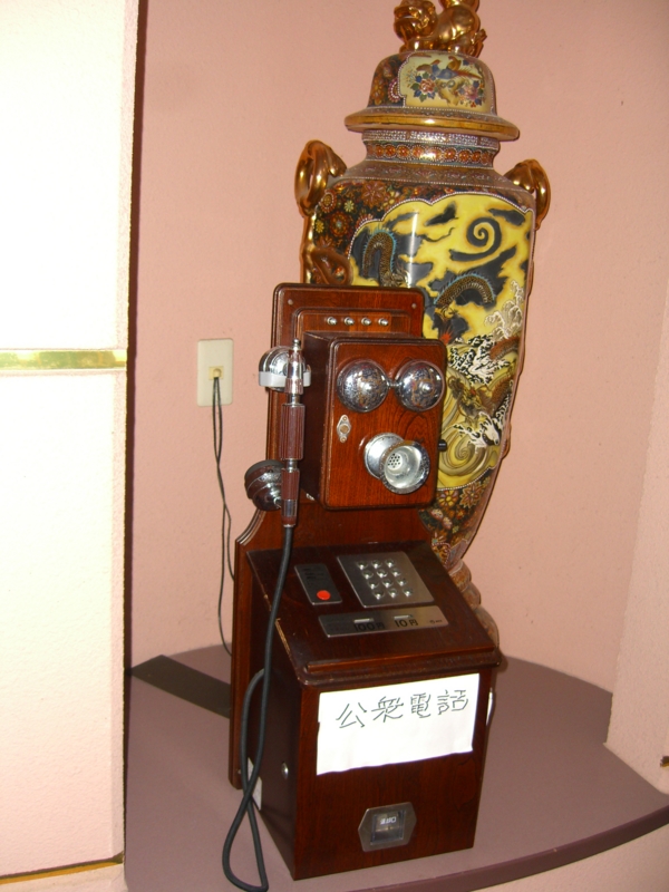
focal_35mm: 38
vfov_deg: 49.0
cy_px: 446
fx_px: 979
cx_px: 334
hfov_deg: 37.7
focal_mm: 7.9
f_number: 2.8
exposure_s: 1/60
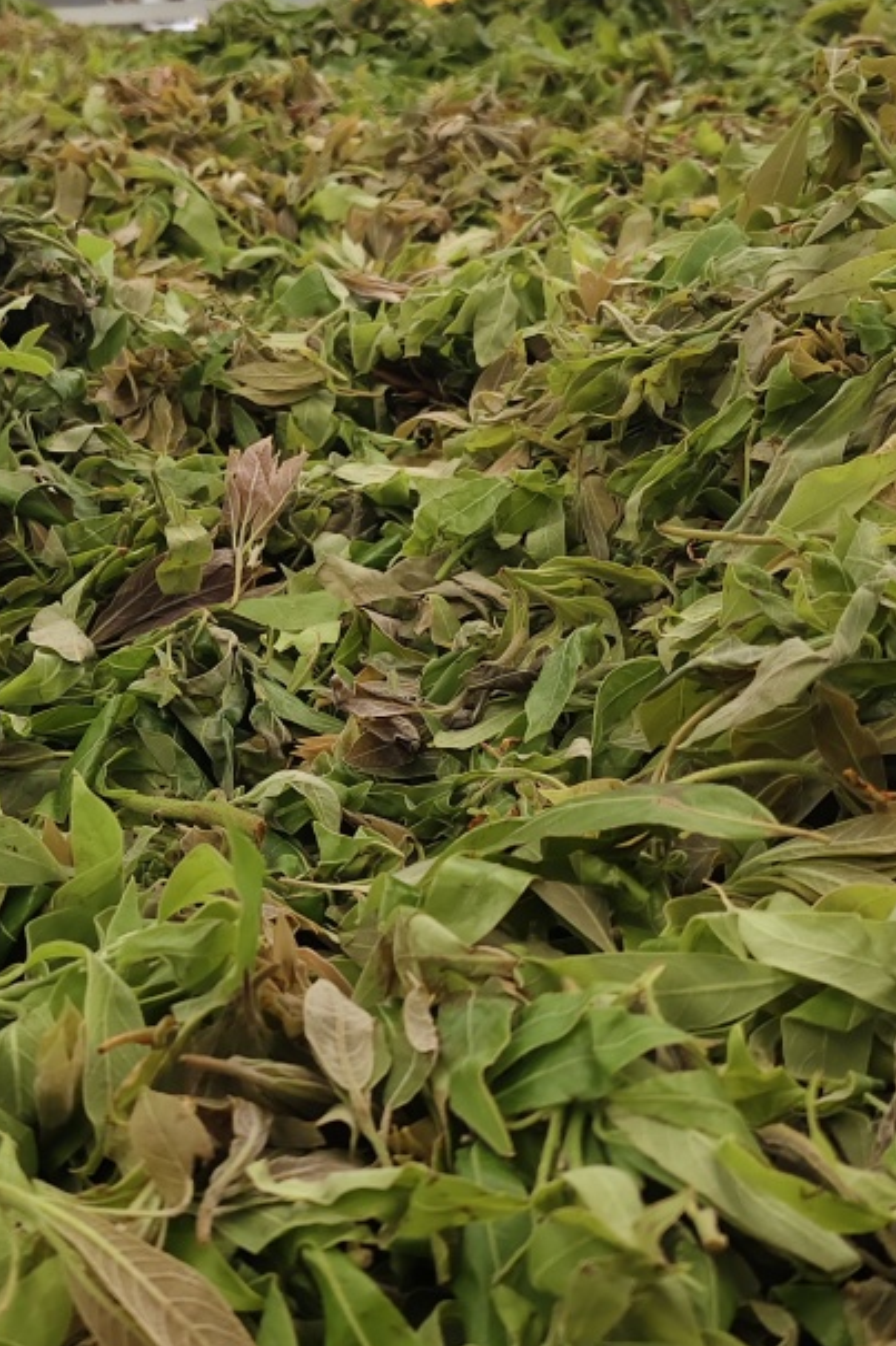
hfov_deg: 30.0
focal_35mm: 44
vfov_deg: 44.5
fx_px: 1643
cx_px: 220
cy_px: 717
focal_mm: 5.56
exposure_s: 1/100
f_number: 1.88
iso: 730
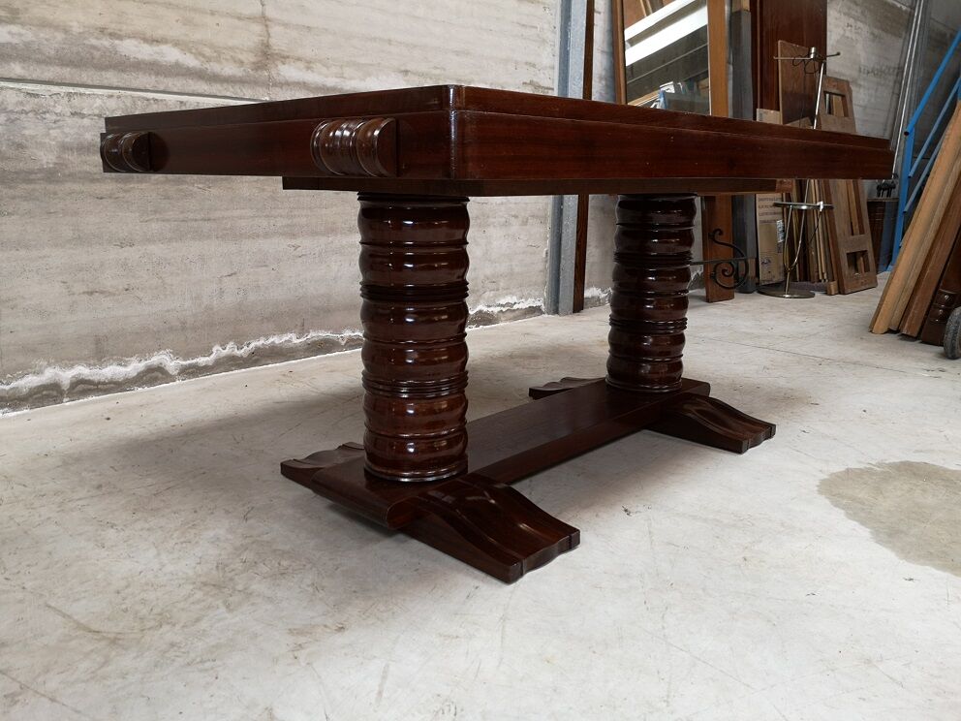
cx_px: 480
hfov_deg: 65.3
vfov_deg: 51.4
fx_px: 750
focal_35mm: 27
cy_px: 360
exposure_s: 1/50
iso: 100
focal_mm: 3.95
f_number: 1.8
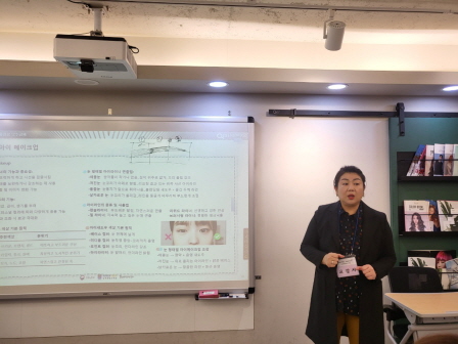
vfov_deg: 53.1
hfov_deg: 67.3
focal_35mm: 26
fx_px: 344
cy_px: 172
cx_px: 229
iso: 50
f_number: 1.8
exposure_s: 1/123
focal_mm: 4.25
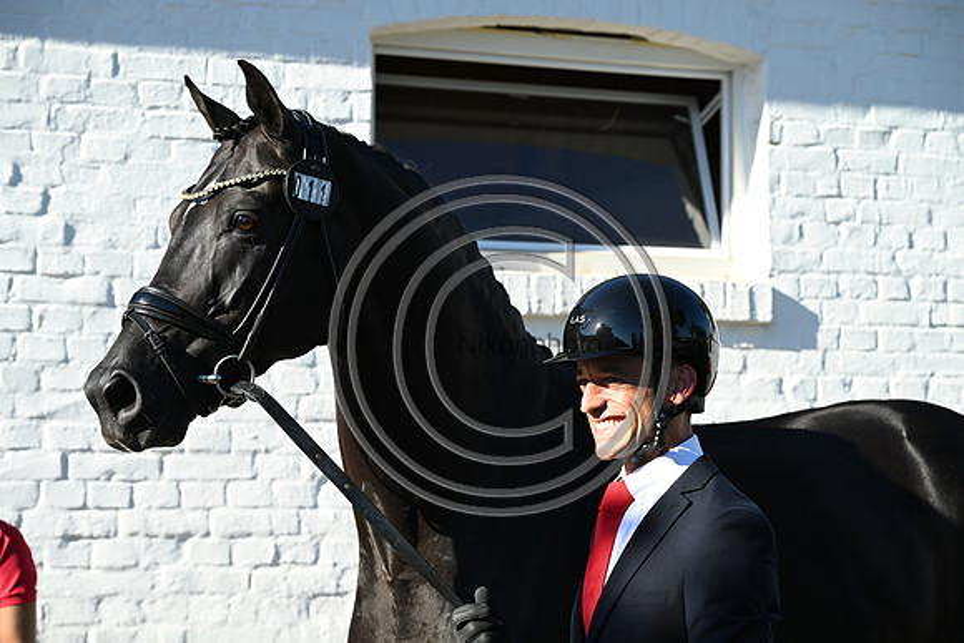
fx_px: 2035
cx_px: 482
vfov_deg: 18.0
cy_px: 322
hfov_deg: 26.6
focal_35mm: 76
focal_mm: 76
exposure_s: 1/1600
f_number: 5.6
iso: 720
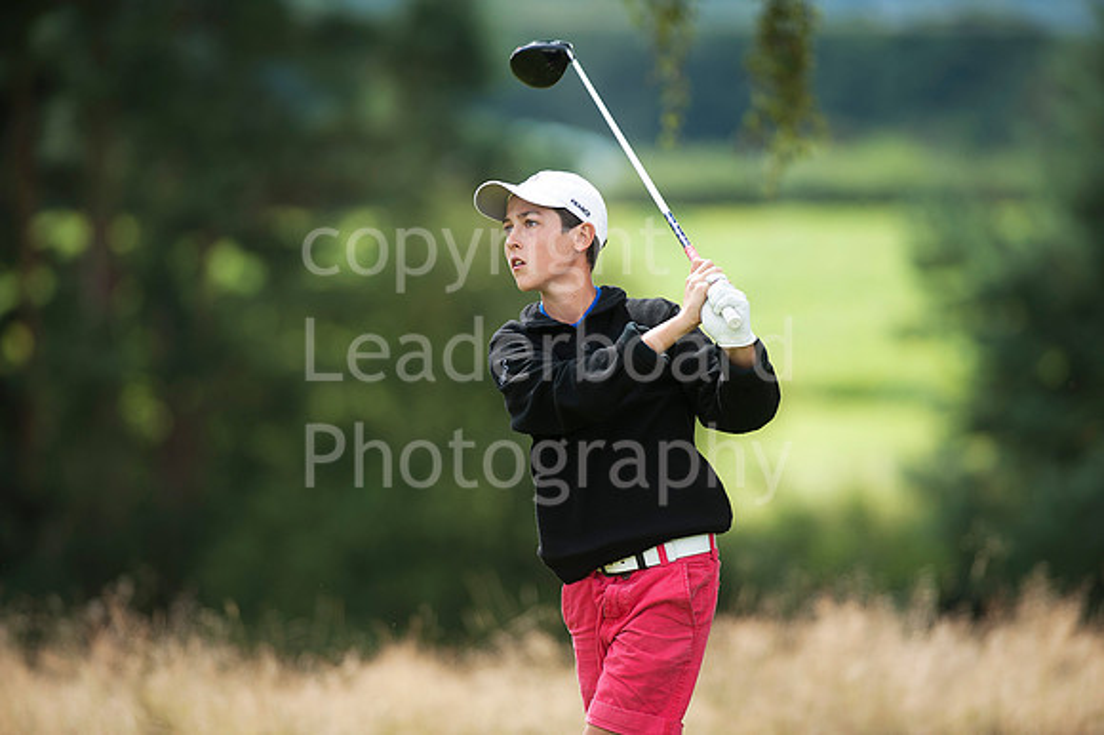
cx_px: 552
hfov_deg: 6.9
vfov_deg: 4.6
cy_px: 368
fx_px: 9194
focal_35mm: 300
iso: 400
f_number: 4
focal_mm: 300
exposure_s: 1/2500
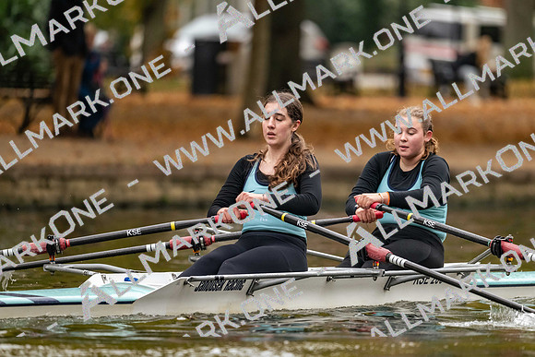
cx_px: 268
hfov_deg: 5.2
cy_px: 178
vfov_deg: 3.4
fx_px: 5946
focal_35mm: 400
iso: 2800
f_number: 4.5
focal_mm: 400
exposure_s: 1/2500
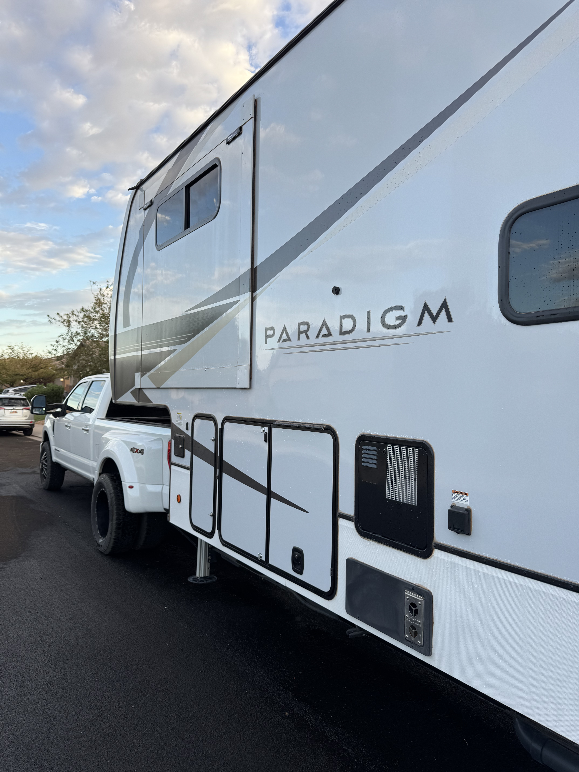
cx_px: 290
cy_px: 386
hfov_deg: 56.8
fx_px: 535
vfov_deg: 71.6
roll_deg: +0.5
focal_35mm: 24
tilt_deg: +1.3
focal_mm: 6.76
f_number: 1.78
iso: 80
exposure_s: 1/506
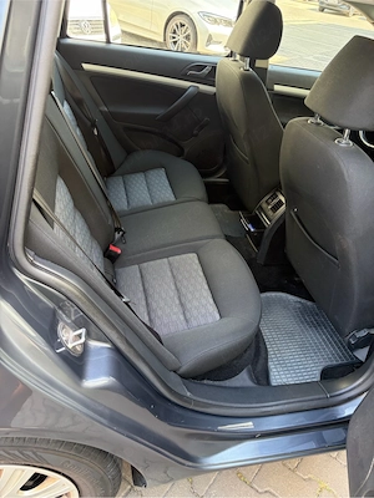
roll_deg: -11.1
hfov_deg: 53.1
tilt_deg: -37.6
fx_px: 375
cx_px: 187
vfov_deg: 67.3
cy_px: 249
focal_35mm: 26
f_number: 1.6
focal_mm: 5.96
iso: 125
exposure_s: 1/104
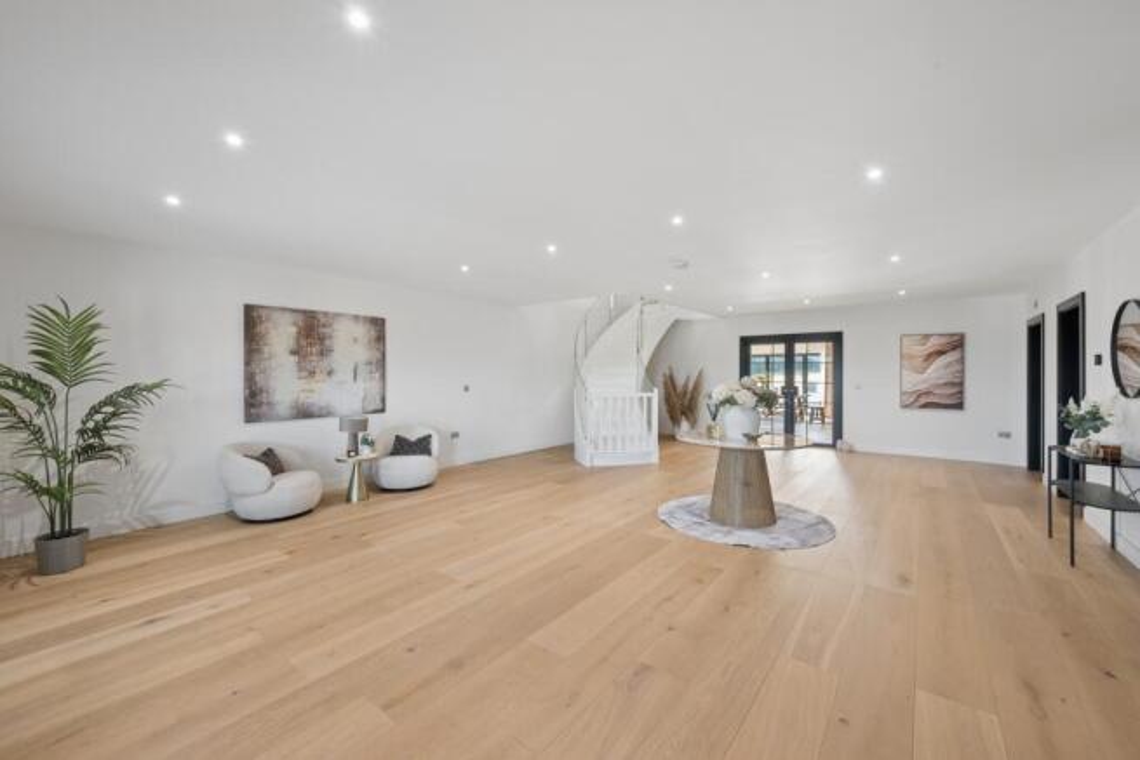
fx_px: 443
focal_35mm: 14
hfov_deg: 104.2
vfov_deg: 81.2
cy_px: 380
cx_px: 570
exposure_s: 1/4
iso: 100
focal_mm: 14
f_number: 10
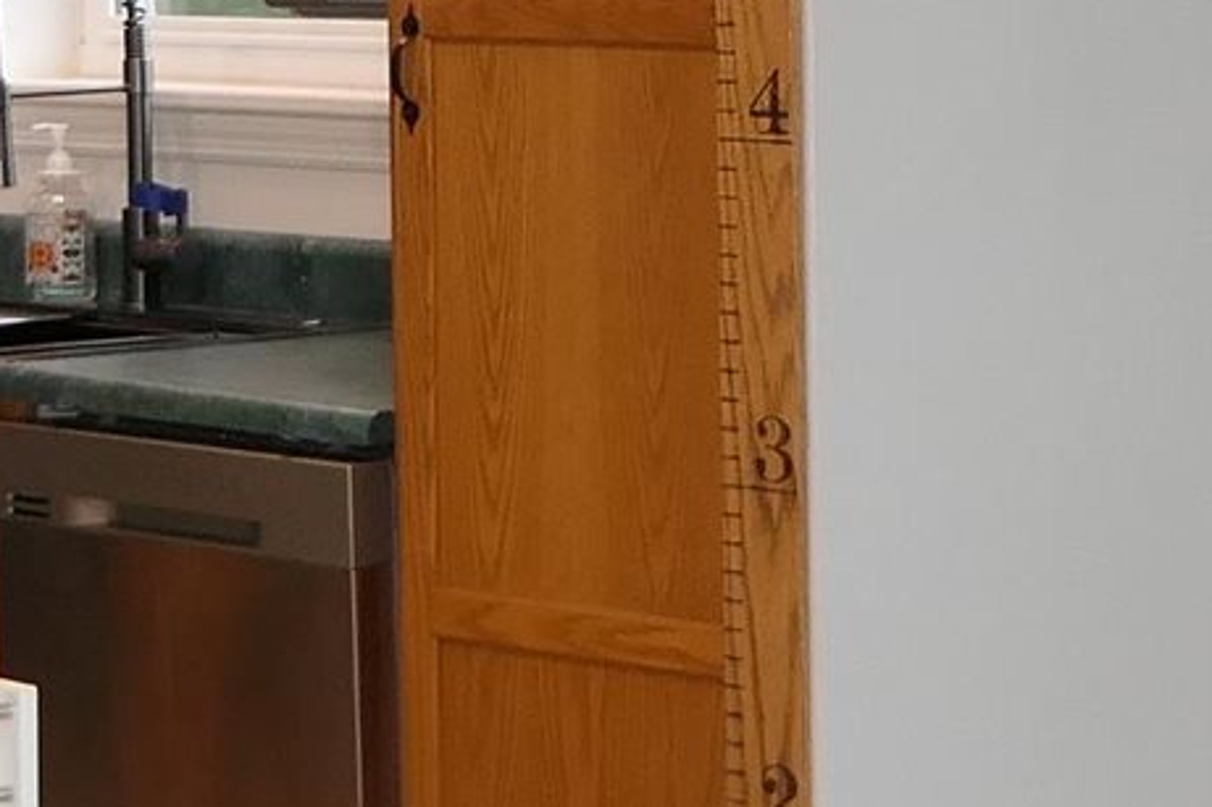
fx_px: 5384
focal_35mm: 160
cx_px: 602
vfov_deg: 8.5
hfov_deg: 12.8
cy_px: 108
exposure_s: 1/60
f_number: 2.8
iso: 500
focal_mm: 8.8
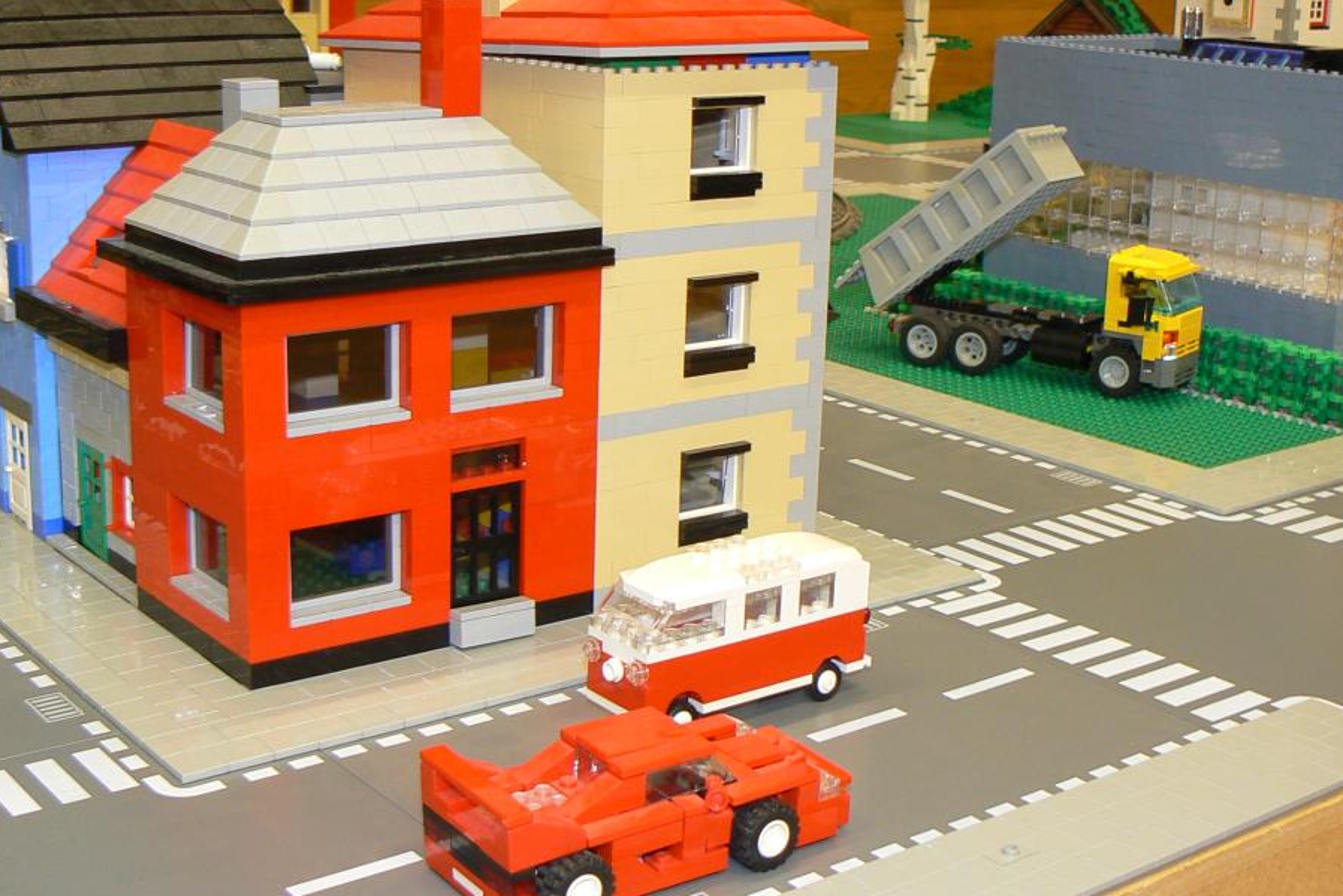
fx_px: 1903
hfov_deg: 38.8
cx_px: 589
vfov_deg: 26.5
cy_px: 453
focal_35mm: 51
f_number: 2.8
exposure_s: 1/10
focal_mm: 6
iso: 100
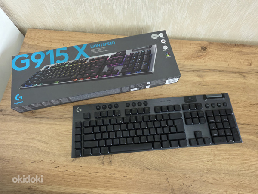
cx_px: 129
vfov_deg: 58.9
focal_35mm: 23
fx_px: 171
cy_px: 97
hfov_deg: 73.9
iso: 400
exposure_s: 1/101
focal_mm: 6.3
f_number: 1.7
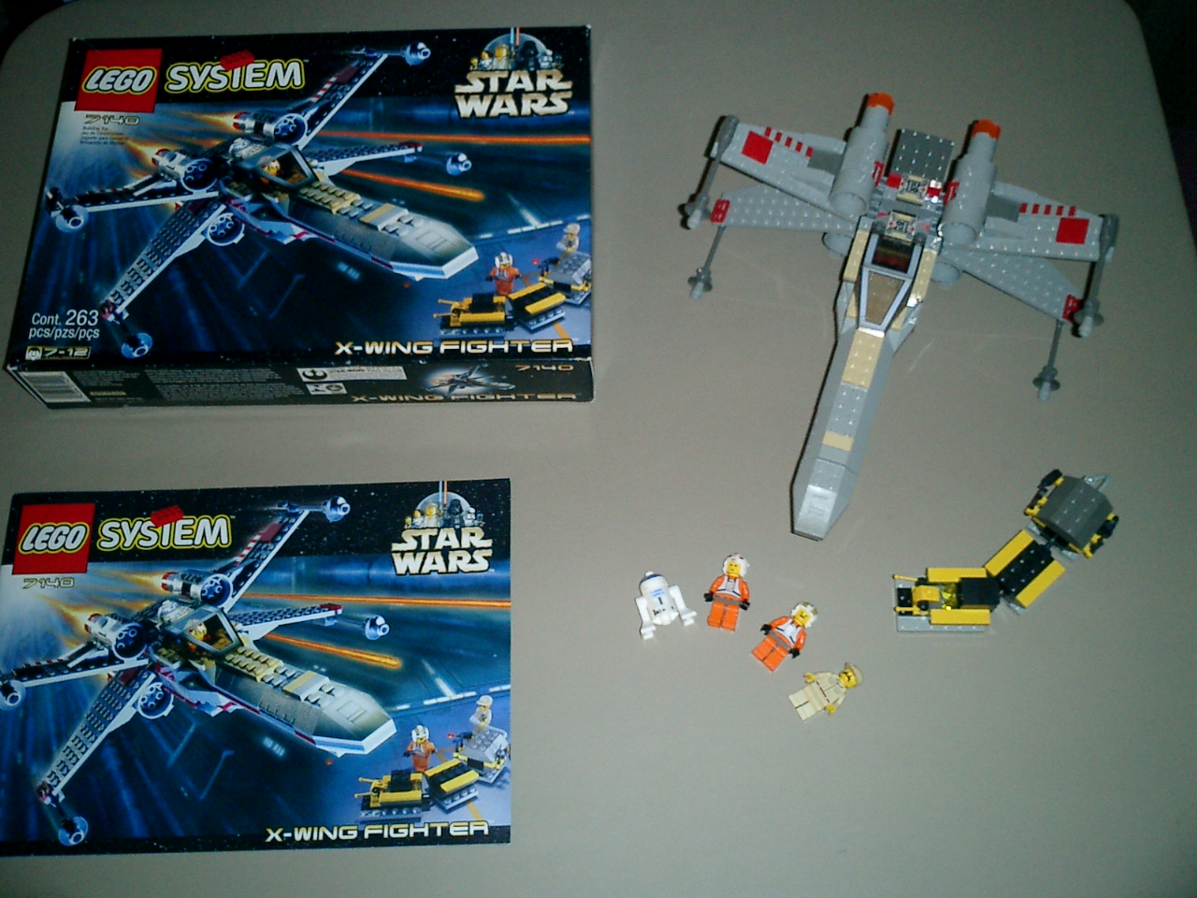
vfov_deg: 39.7
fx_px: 1245
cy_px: 449
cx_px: 598
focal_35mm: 36
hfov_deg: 51.4
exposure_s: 1/30
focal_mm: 7.5
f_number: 3.2
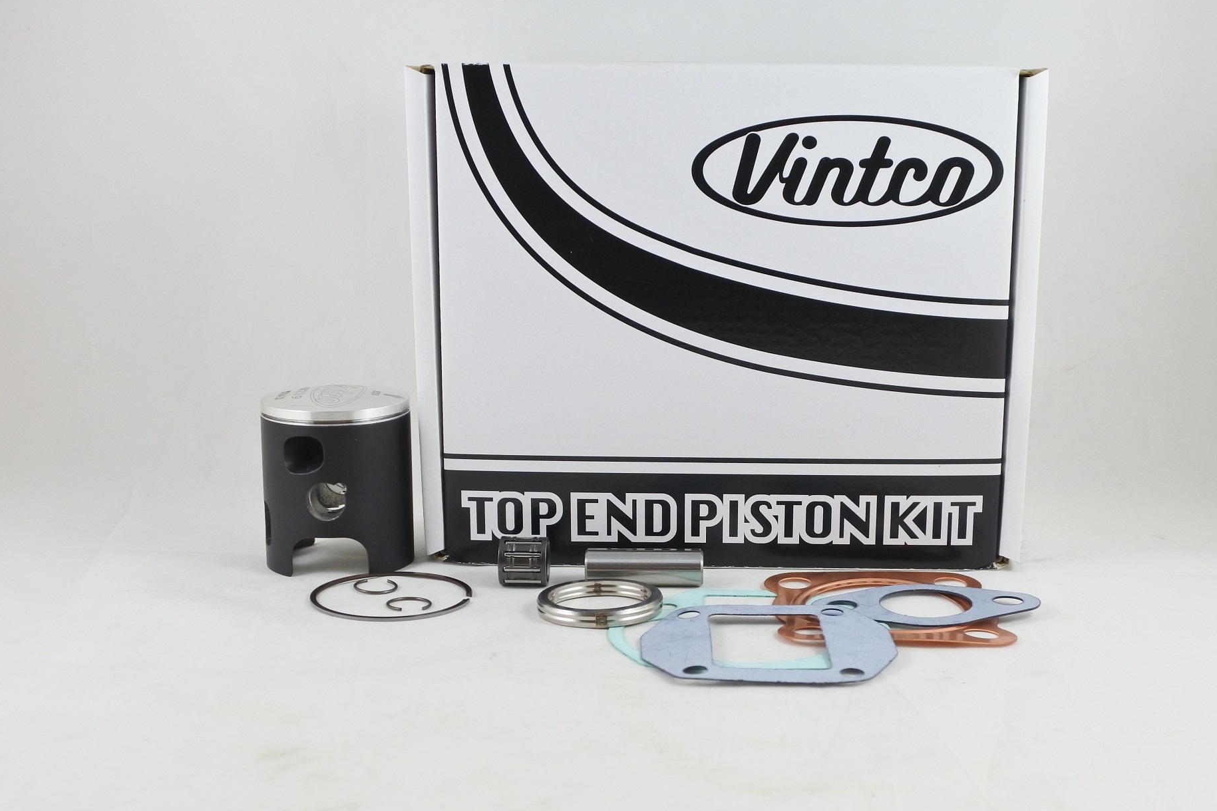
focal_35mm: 37
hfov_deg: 51.9
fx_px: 1251
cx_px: 613
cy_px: 404
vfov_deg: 35.9
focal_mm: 13.4
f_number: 4
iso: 400
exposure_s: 1/125
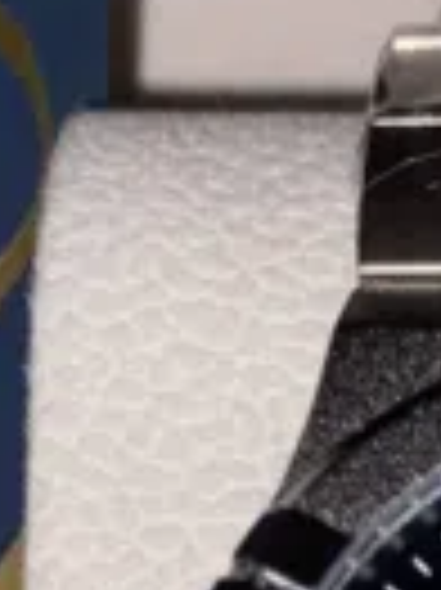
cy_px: 1049
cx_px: 648
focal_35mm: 122
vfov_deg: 14.3
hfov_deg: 11.6
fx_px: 2076
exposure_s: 1/61
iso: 32
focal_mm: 4.25
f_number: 1.8
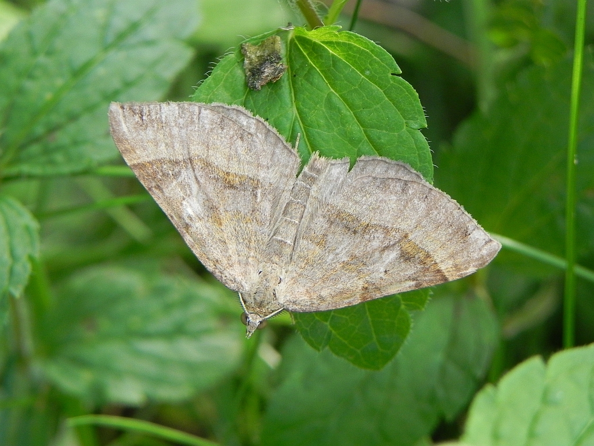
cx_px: 297
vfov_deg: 15.6
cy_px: 223
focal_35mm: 95
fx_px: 1630
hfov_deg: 20.7
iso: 284
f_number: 4
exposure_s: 1/125
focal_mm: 16.9
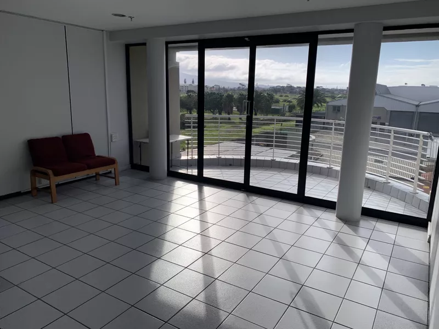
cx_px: 220
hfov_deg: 67.3
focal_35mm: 26
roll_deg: -1.8
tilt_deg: -9.3
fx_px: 330
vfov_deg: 53.1
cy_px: 164
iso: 25
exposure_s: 1/1282
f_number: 1.8
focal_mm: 4.25
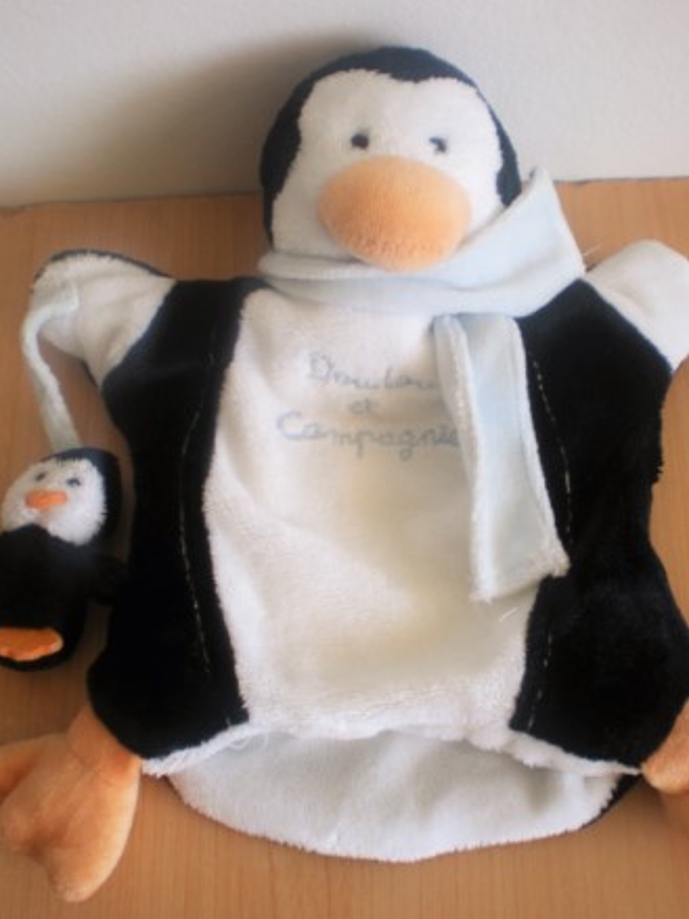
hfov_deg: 32.2
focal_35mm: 45
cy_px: 479
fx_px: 1195
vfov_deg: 42.1
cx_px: 358
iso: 120
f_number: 3.1
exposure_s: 1/52.1
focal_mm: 6.3
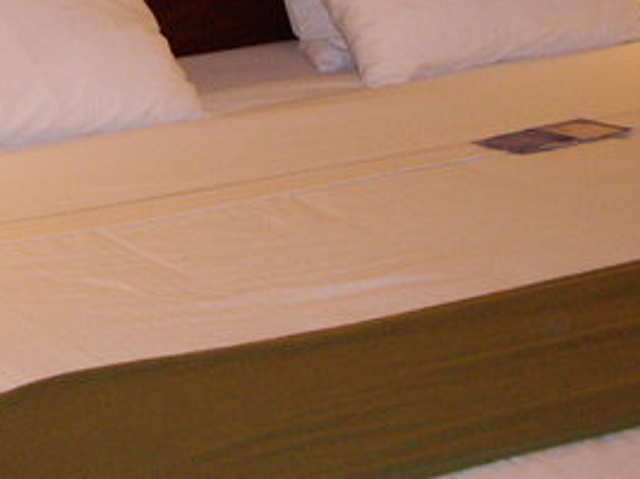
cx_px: 98
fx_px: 2107
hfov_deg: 17.1
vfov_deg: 12.8
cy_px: -43
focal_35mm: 114
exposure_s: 1/40
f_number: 2.8
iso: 400
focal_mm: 7.9
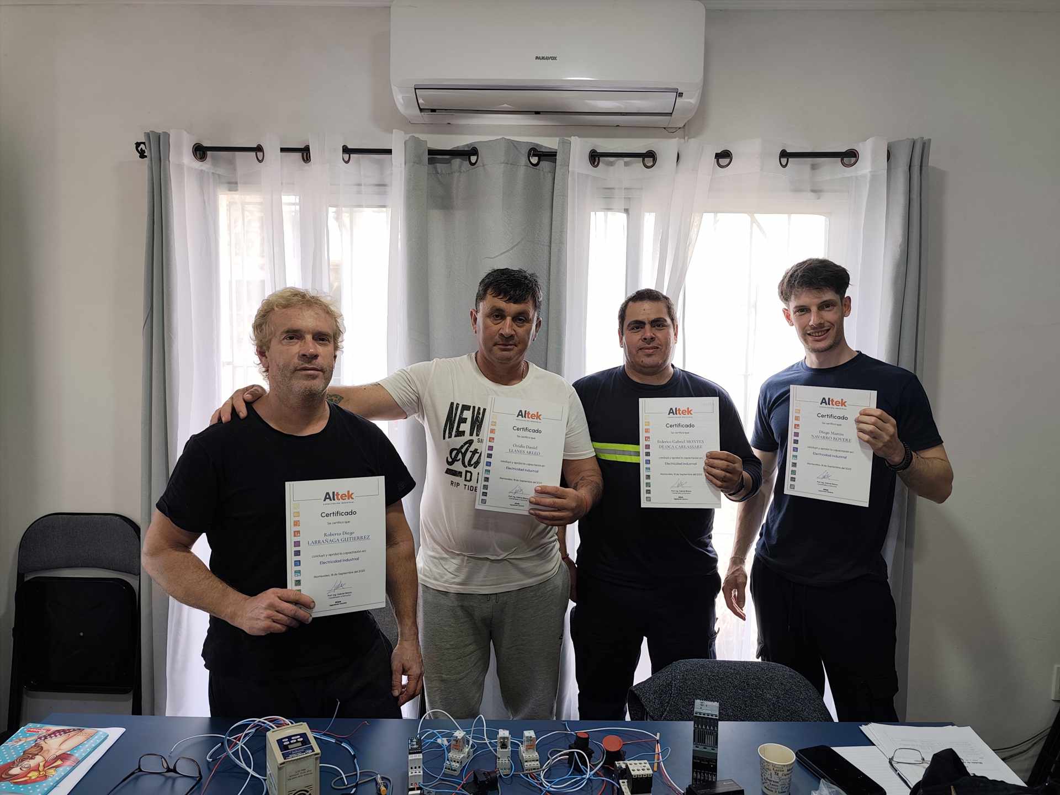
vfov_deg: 58.9
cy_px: 398
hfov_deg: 73.9
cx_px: 530
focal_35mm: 23
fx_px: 704
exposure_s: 1/50
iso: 125
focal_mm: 6.2
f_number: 1.6
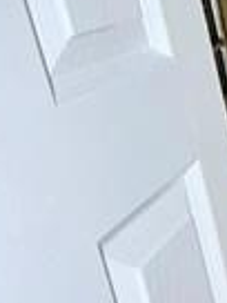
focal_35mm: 79
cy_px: 143
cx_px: 612
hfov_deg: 12.4
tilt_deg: -16.8
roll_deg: +3.4
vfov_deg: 24.7
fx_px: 691
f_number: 2.2
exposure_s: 1/50
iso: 200
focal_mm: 2.22
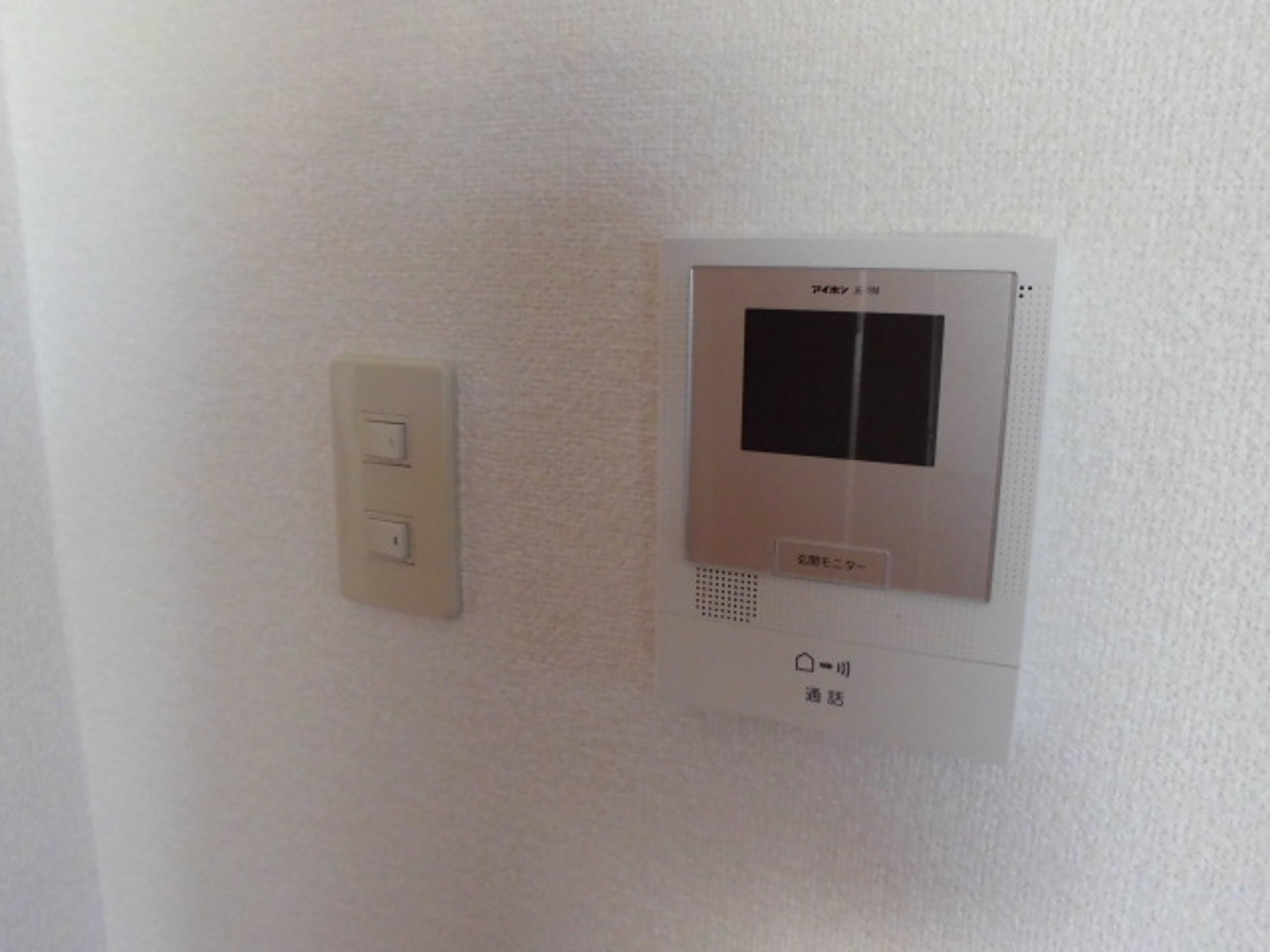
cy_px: 476
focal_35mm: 26
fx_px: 954
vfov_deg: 53.1
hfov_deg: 67.3
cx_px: 635
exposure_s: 1/40
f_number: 3.5
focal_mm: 4.6
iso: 400
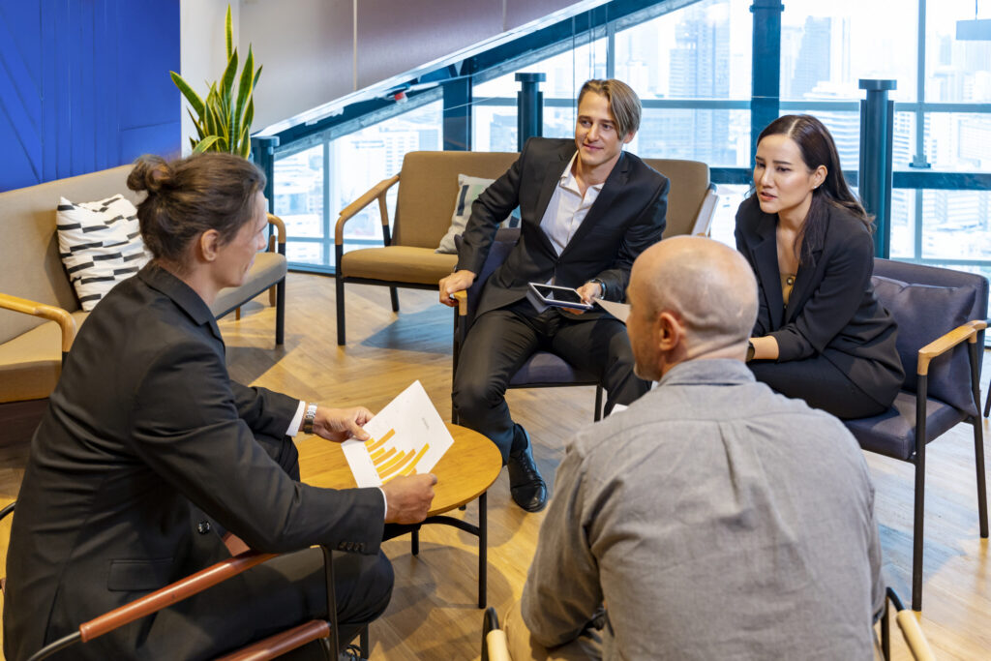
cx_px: 496
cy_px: 330
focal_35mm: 34
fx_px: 936
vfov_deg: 38.9
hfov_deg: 55.8
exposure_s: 1/200
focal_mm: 34
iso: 800
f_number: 4
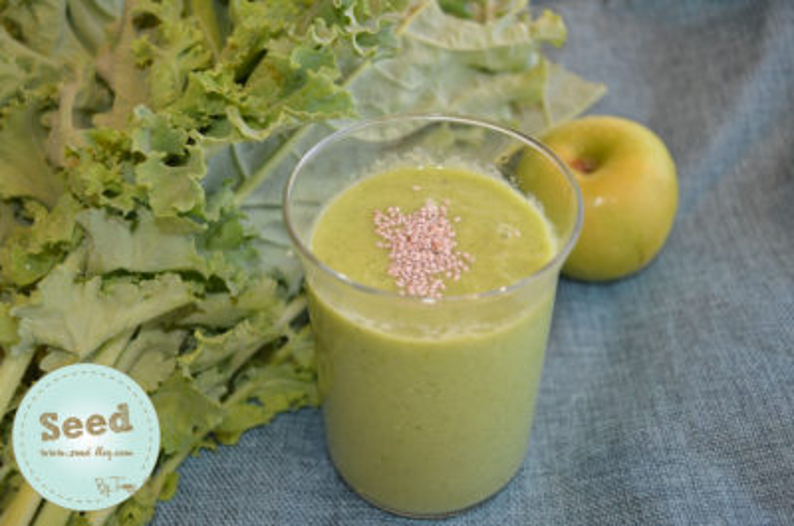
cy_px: 263
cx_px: 397
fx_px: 792
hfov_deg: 53.2
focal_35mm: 36
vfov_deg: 36.7
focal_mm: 24
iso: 200
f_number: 4
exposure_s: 1/200
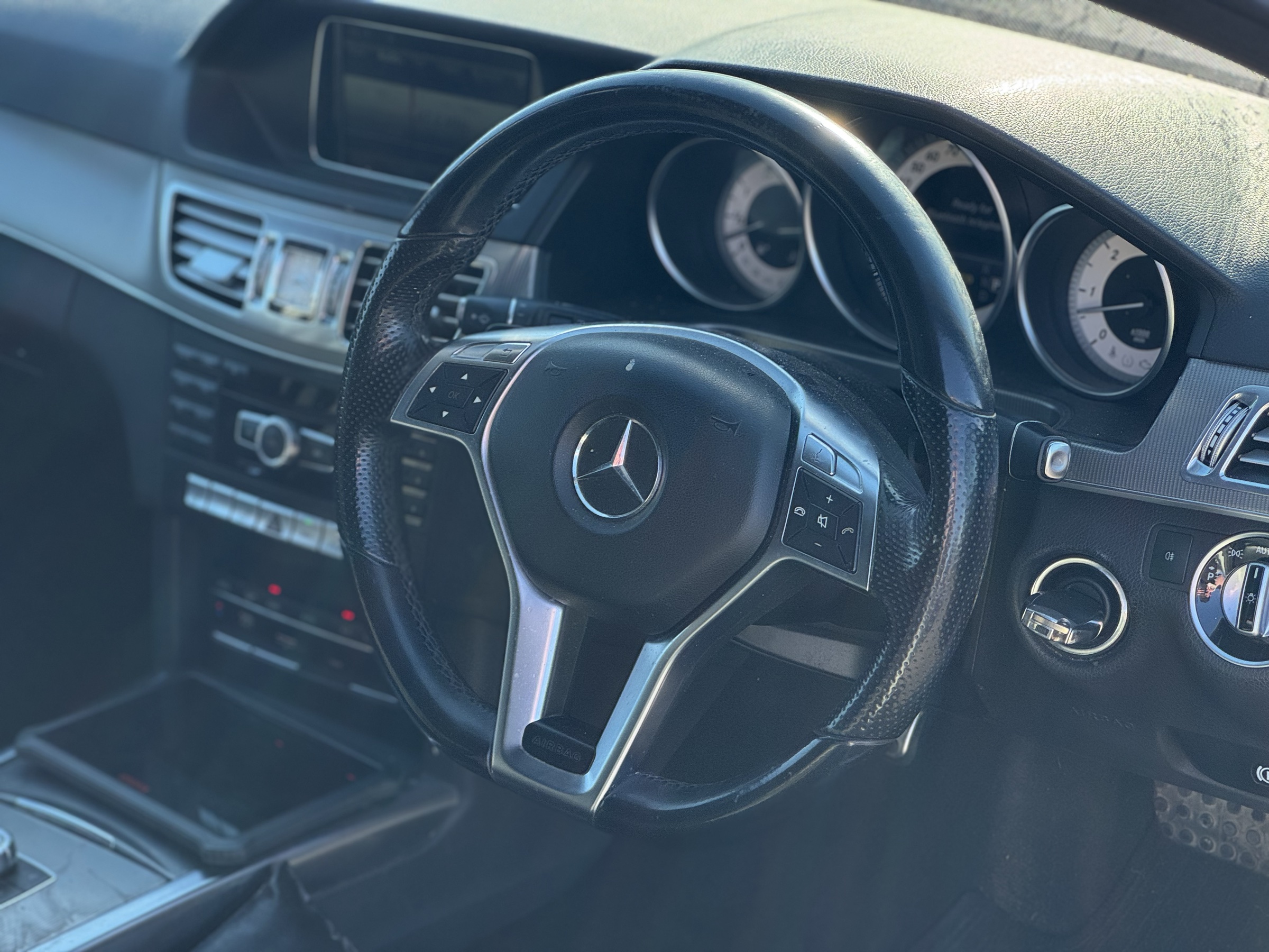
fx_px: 2823
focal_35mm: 77
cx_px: 634
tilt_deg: -24.2
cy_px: 476
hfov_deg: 25.3
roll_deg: +2.1
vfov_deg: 19.1
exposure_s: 1/113
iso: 25
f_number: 2.8
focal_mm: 9
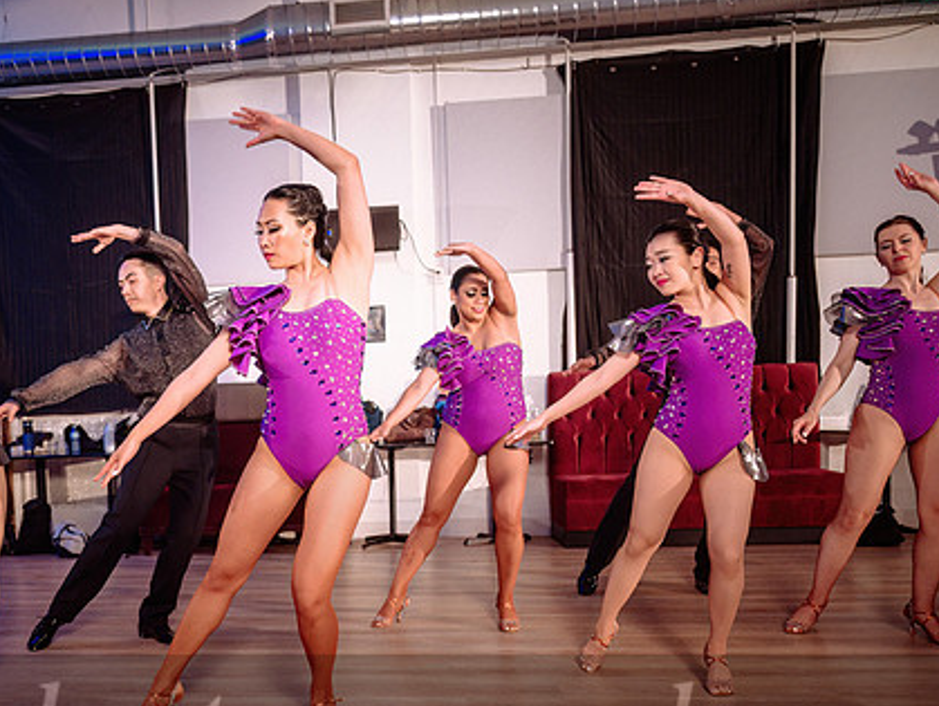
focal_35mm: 35
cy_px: 464
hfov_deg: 51.1
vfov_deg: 40.3
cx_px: 278
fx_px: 950
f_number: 2.8
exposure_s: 1/250
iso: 1600
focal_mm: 24
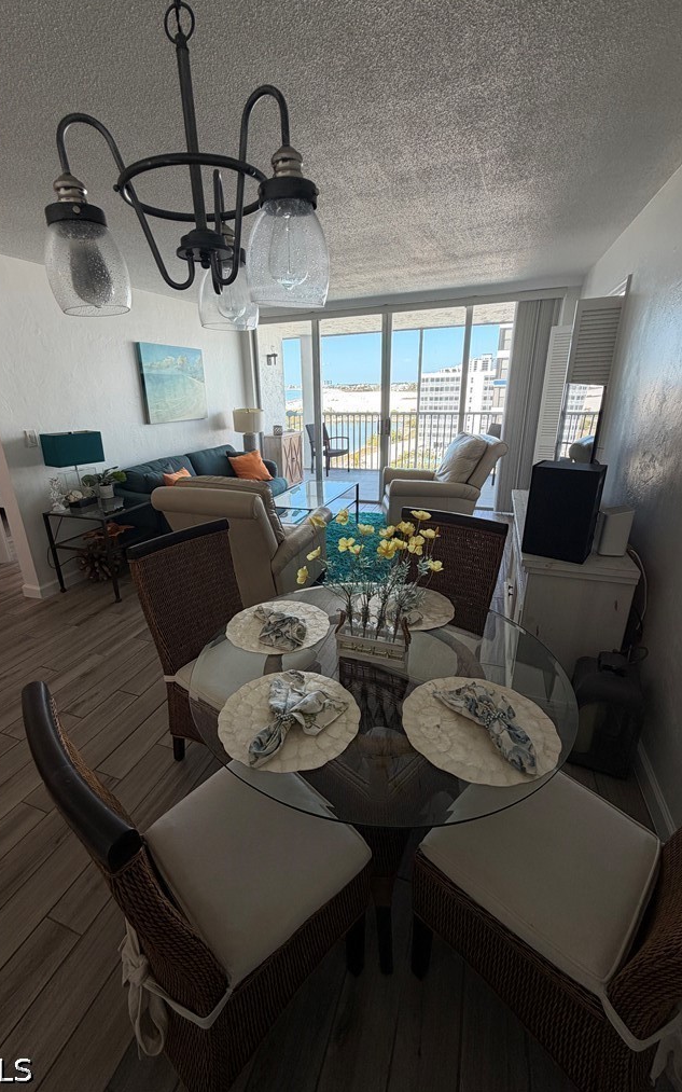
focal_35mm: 15
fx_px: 446
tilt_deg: -19.8
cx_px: 311
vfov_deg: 101.5
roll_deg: +2.0
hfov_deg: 74.6
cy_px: 543
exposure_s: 1/144
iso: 40
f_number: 2.2
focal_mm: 2.22
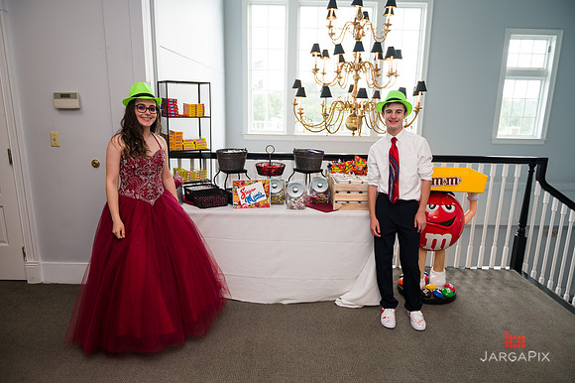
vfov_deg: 53.1
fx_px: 383
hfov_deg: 73.8
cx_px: 288
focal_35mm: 24
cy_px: 192
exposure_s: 1/200
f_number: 3.2
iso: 200
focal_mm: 24
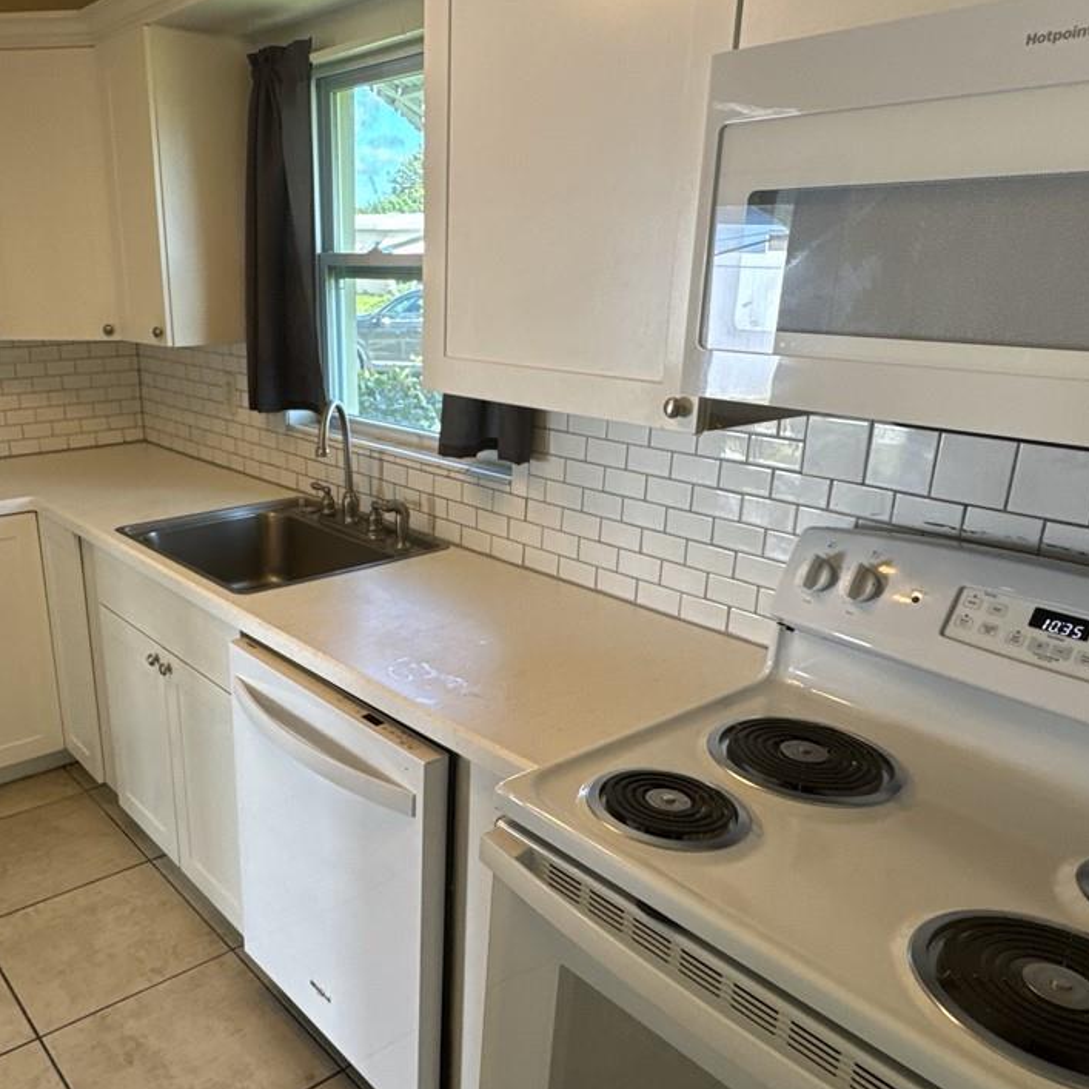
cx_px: 382
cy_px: 598
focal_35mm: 28
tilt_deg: -19.2
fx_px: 997
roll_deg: +1.3
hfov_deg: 56.3
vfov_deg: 57.2
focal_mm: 2.22
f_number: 2.2
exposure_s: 1/99
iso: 64
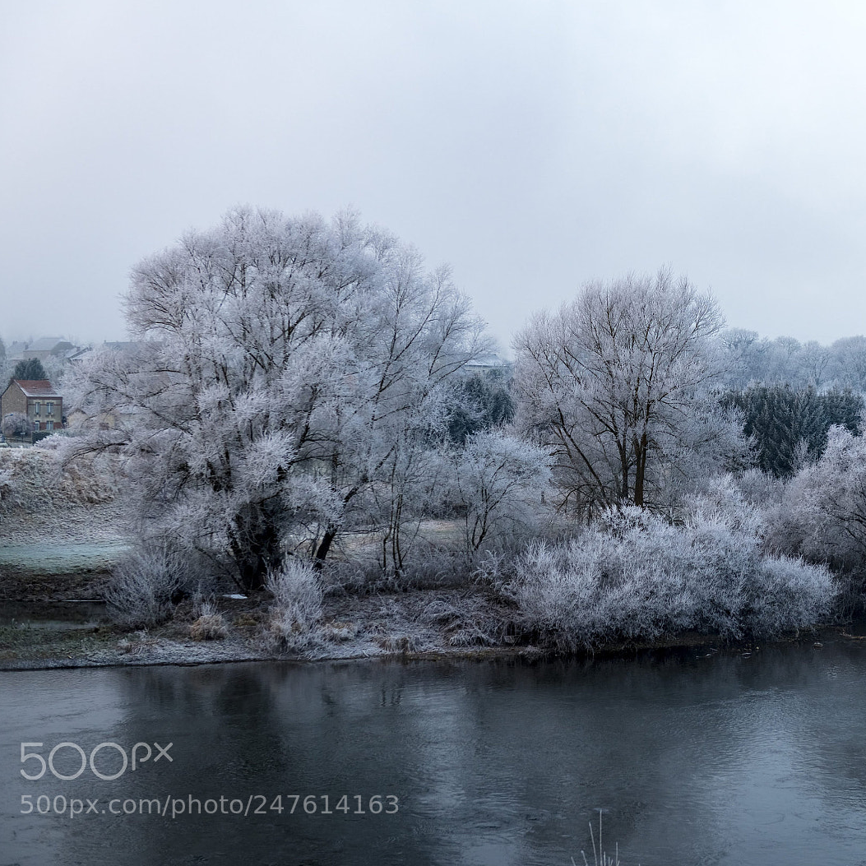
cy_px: 430
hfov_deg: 27.4
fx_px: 1755
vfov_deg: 27.7
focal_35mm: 62
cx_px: 627
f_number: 3.5
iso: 400
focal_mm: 48
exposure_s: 1/320
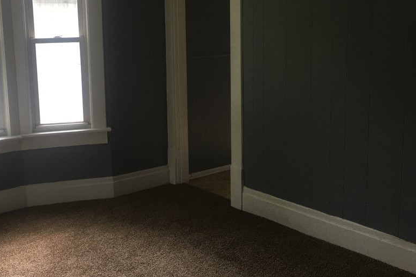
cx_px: 149
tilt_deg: -7.9
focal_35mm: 40
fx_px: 462
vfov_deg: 33.3
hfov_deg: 47.9
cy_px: 107
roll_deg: +1.5
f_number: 2.2
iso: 25
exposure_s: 1/15
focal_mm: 4.15
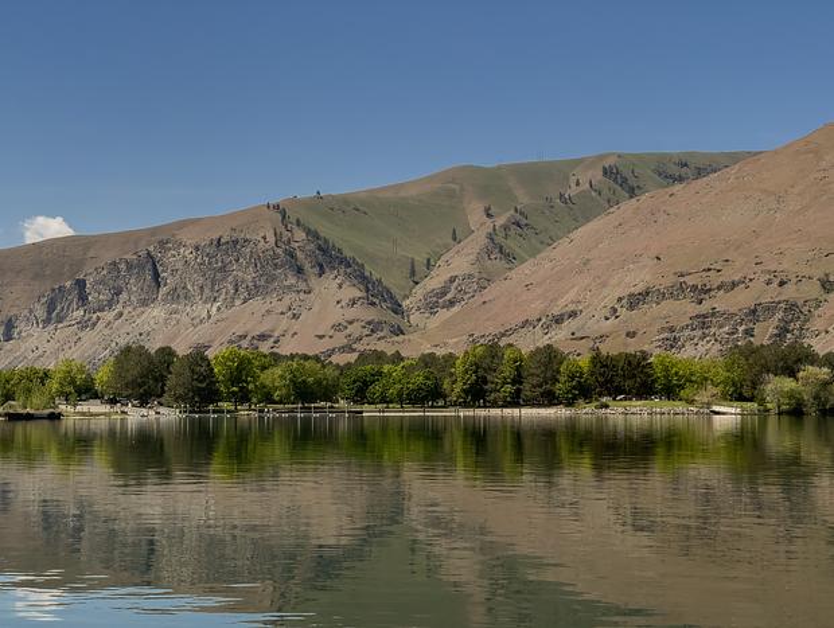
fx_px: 1544
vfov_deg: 23.0
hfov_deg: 30.2
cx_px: 417
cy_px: 314
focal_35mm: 64
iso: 20
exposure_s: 1/1700
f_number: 2.2
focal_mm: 7.5
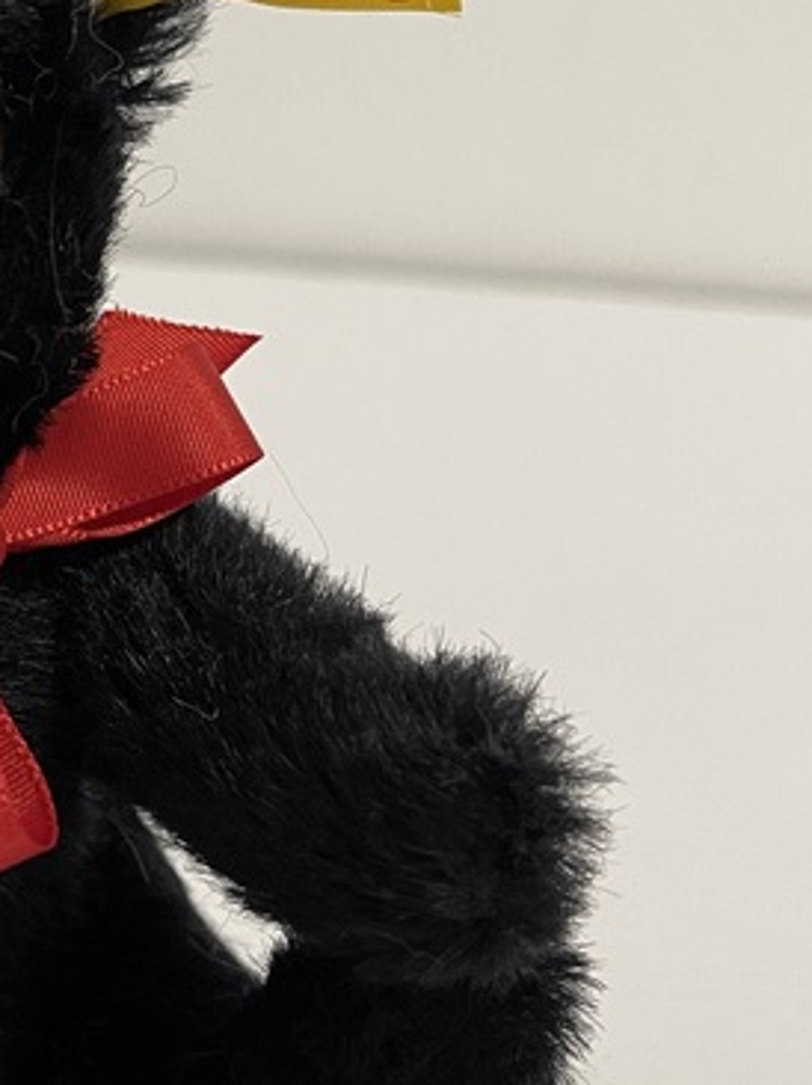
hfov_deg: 19.8
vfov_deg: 27.7
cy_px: 445
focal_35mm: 70
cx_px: -142
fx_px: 2192
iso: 100
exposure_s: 1/50
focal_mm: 5.1
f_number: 1.6
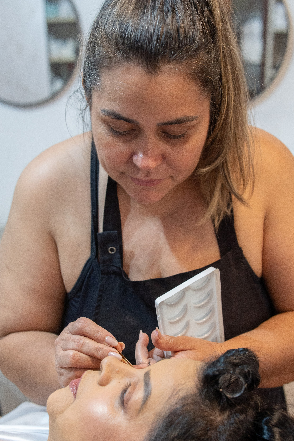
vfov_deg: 39.5
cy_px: 252
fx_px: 612
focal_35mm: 50
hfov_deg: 27.0
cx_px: 156
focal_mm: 27
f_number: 2.8
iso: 1600
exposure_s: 1/125
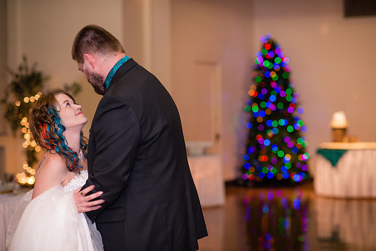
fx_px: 888
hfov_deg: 23.9
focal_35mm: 85
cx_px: 188
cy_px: 126
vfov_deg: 16.1
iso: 640
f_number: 2.2
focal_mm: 85
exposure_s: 1/125
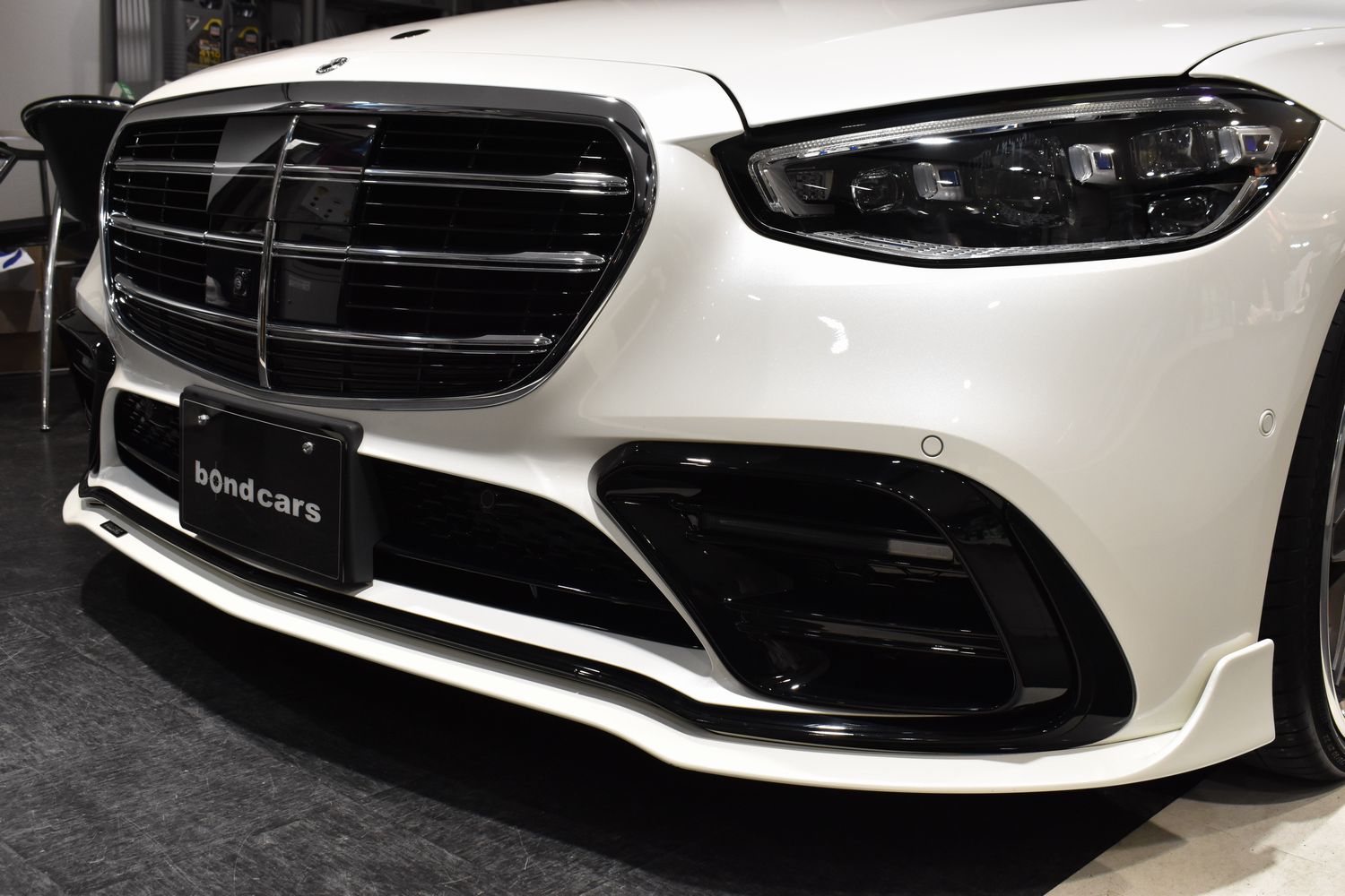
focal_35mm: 38
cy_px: 448
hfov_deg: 51.3
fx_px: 1401
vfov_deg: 35.5
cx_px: 672
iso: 1100
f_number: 8
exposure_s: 1/40
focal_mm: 25
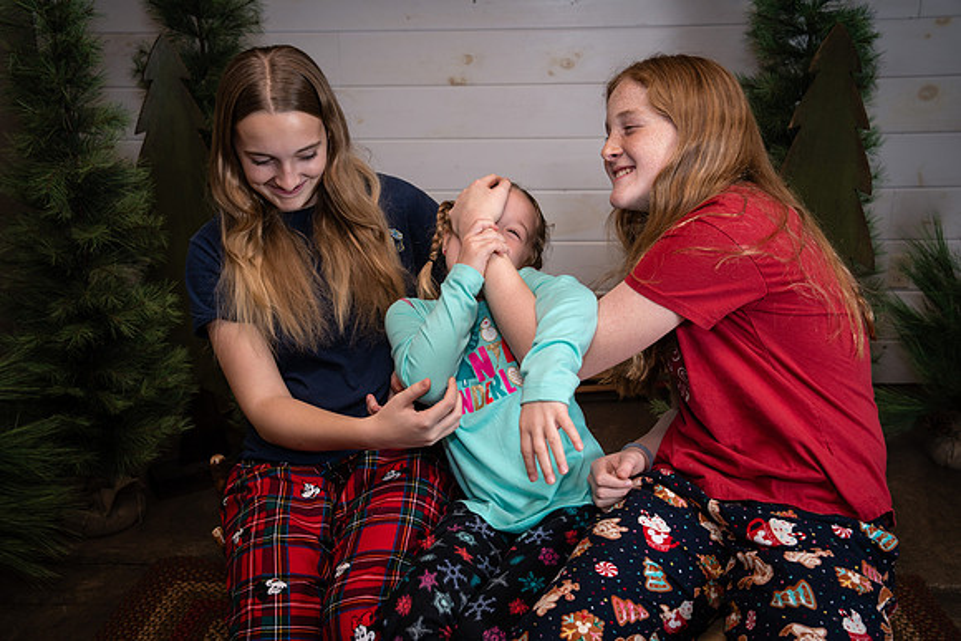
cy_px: 320
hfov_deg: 51.9
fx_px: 988
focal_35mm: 37
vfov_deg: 36.0
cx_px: 480
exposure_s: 1/250
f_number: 5
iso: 320
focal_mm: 37
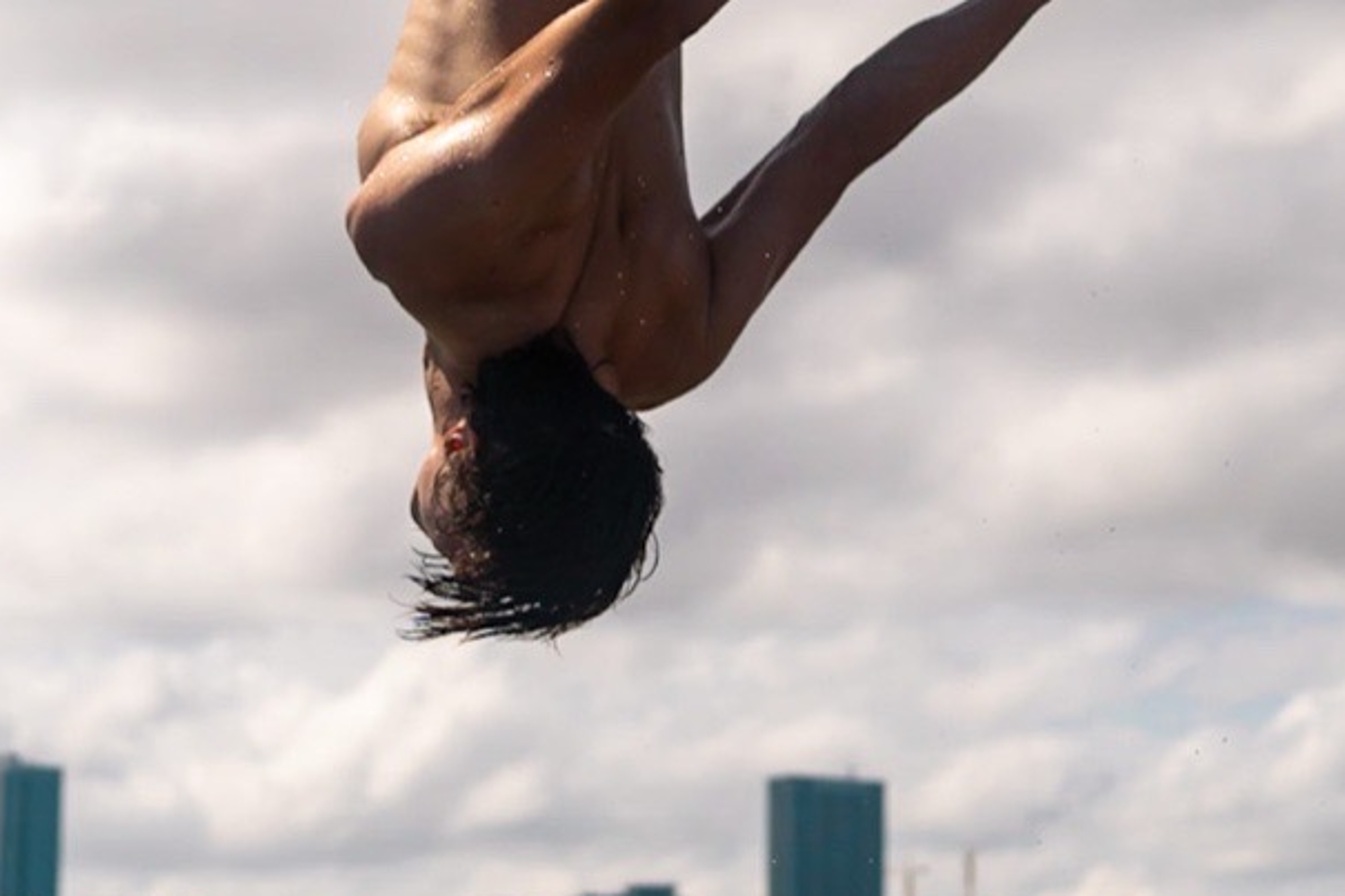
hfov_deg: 18.4
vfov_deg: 12.3
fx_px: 4146
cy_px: 248
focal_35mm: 111
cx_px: 582
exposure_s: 1/4000
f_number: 3.2
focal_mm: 35
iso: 100
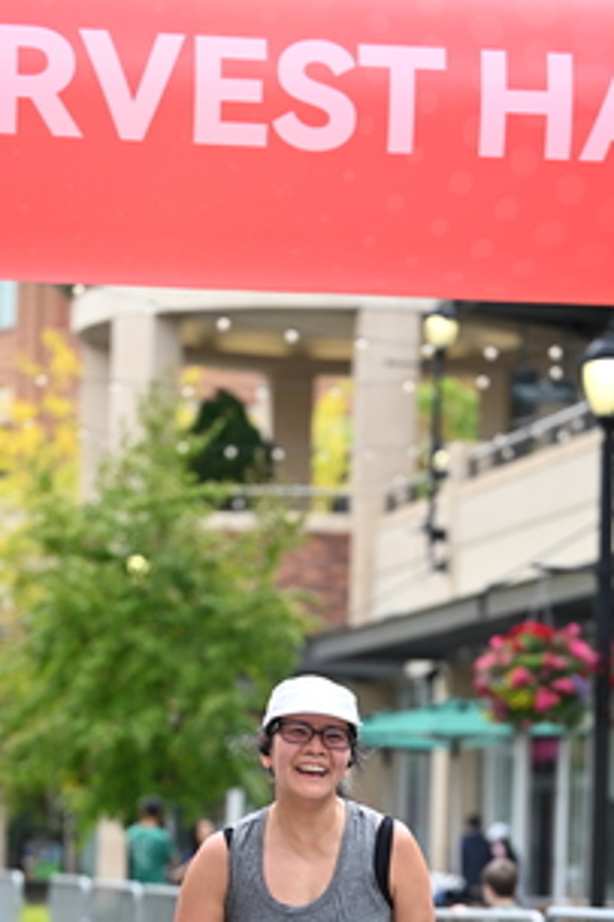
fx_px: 3790
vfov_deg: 13.8
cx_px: 358
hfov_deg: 9.3
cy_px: 822
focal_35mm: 148
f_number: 2.8
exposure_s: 1/2000
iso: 640
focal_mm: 82
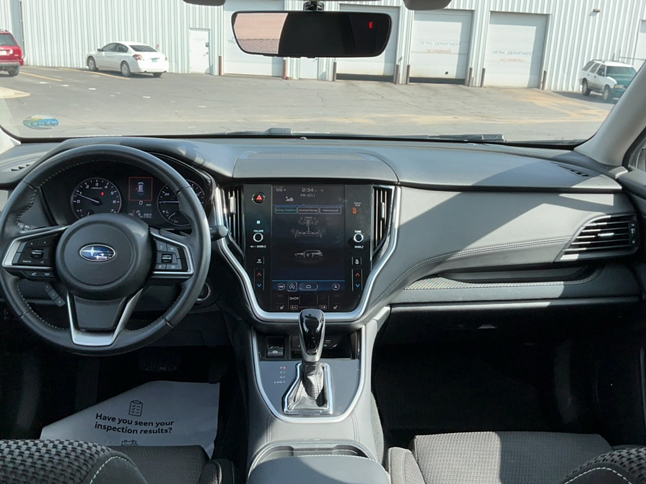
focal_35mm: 30
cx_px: 323
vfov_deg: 46.8
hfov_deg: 60.0
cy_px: 242
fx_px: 560
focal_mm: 3
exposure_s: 1/300
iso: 25
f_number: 1.8
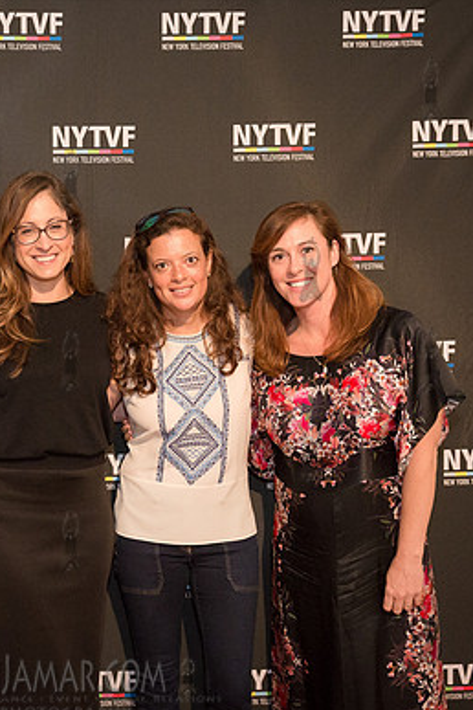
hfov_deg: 24.9
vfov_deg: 37.5
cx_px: 59
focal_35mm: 53
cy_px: 357
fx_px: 1044
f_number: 4
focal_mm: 29
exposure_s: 1/500
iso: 2500
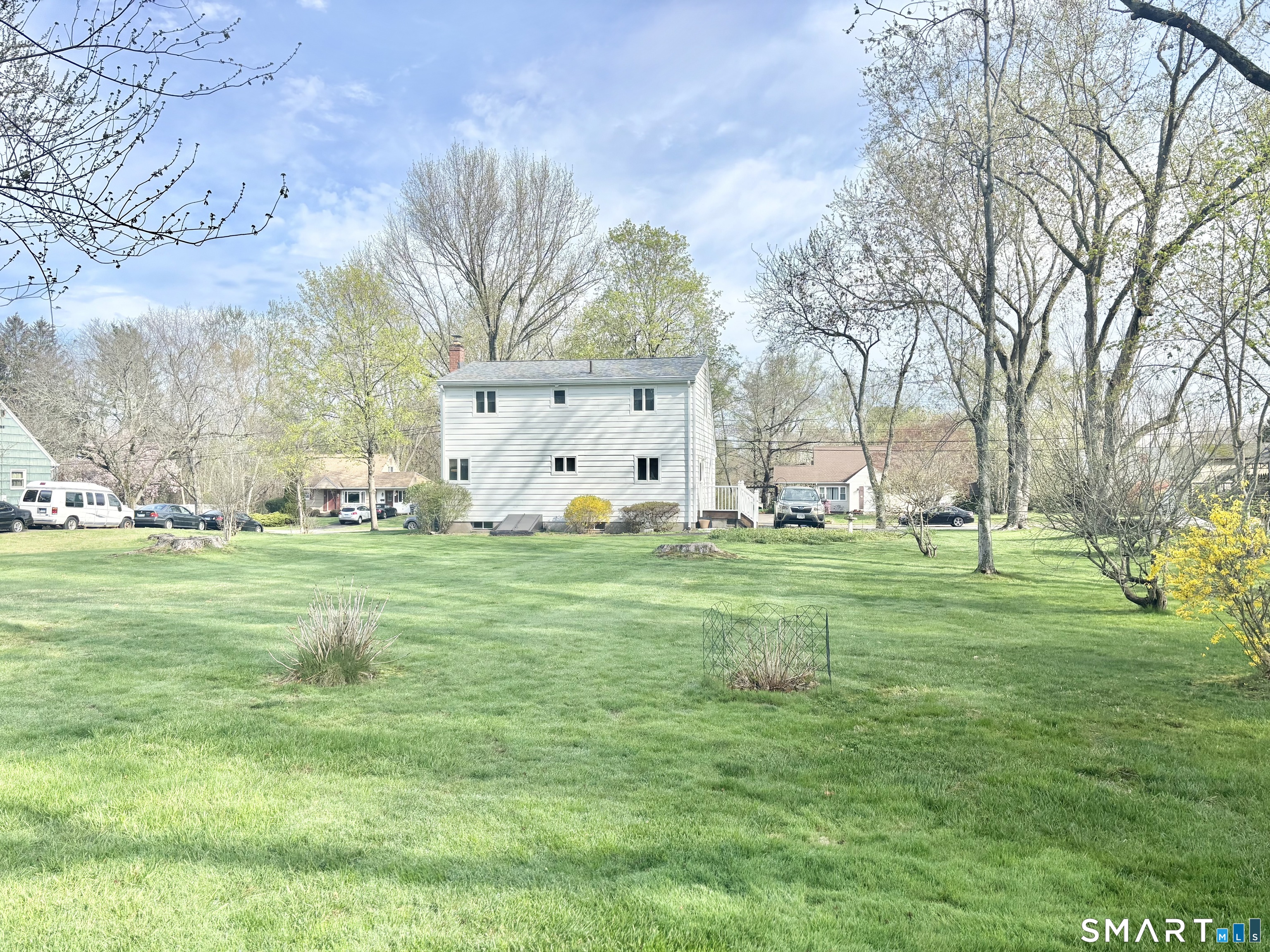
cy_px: 476
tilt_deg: -0.4
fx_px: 954
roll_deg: -0.2
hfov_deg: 67.3
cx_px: 635
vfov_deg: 53.1
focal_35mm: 26
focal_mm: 5.96
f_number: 1.6
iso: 50
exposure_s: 1/2398
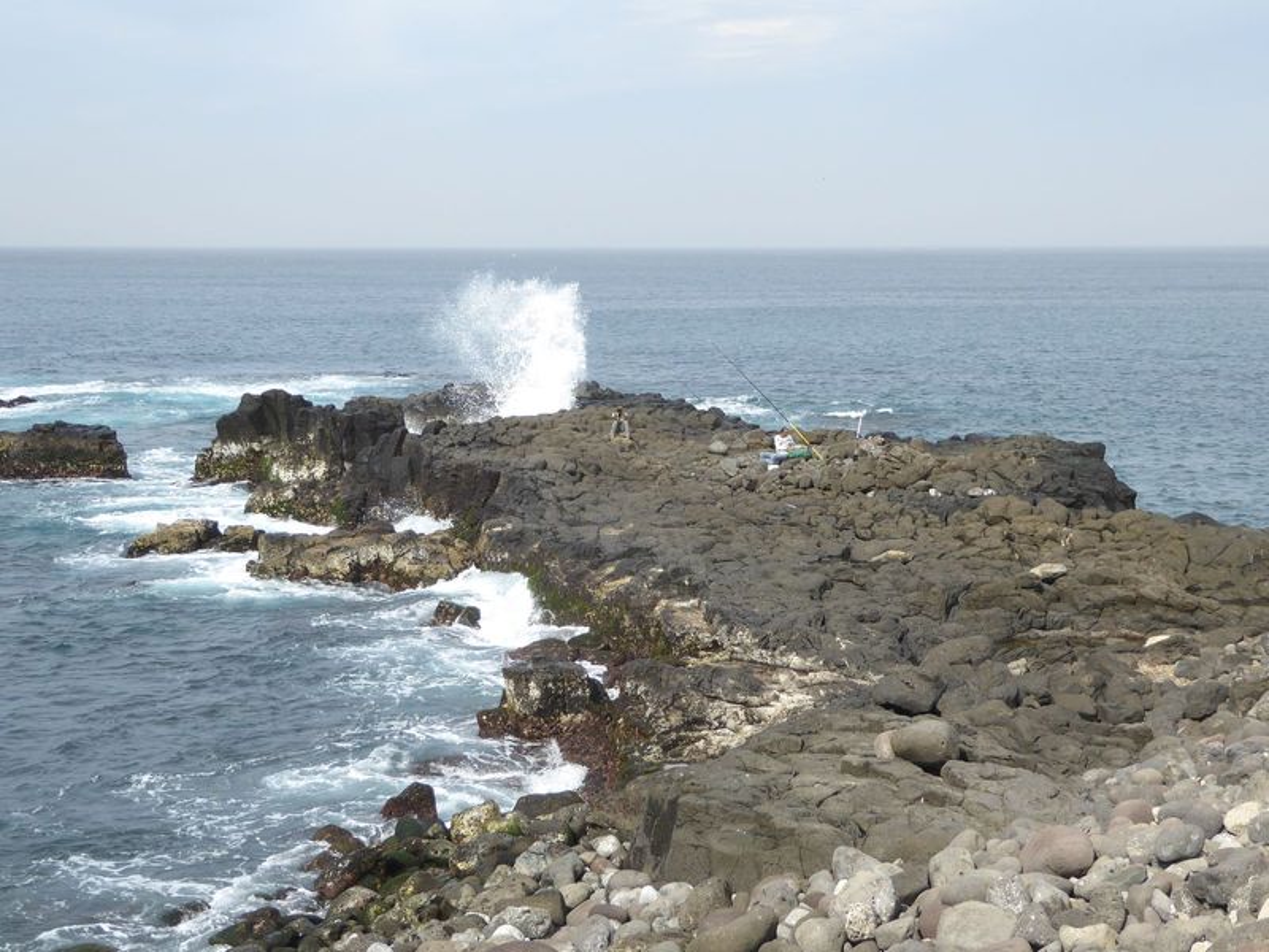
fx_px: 2383
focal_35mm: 65
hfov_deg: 29.8
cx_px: 634
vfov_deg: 22.6
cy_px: 476
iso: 80
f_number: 4.3
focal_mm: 10.9
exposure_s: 1/400
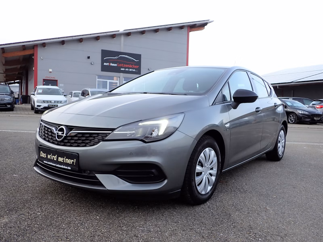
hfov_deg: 60.0
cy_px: 121
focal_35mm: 30
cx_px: 162
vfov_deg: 46.8
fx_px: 280
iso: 100
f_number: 2.3
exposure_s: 1/160
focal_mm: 5.4
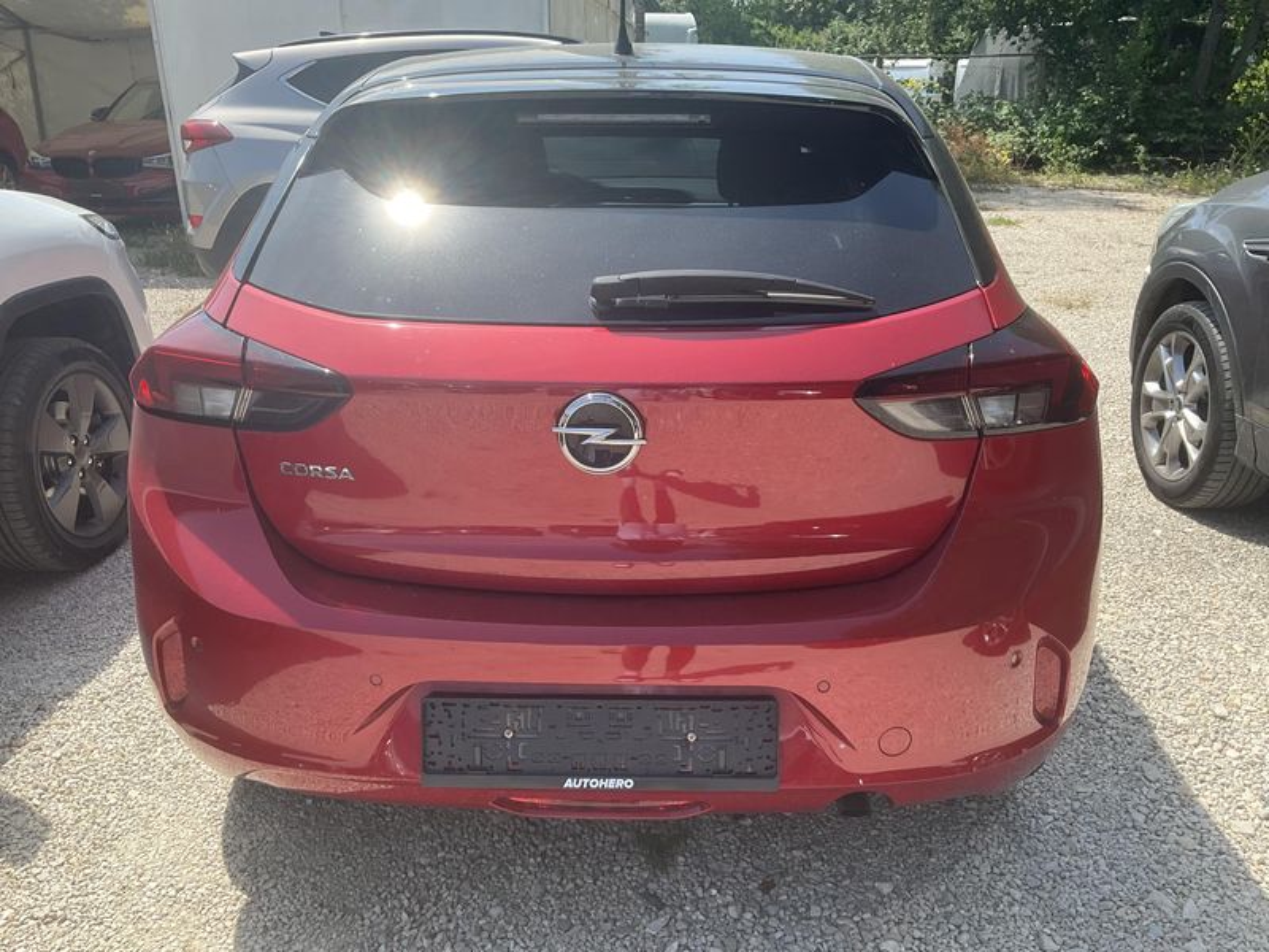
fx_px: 1063
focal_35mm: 29
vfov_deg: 48.2
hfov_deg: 61.7
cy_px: 476
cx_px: 634
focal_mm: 3
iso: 25
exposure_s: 1/842
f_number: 1.8
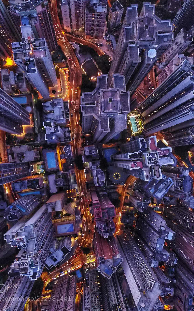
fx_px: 237
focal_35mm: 28
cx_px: 86
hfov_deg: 44.5
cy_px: 156
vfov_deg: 66.5
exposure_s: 1/12.5
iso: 821
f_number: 2.2
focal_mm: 4.73
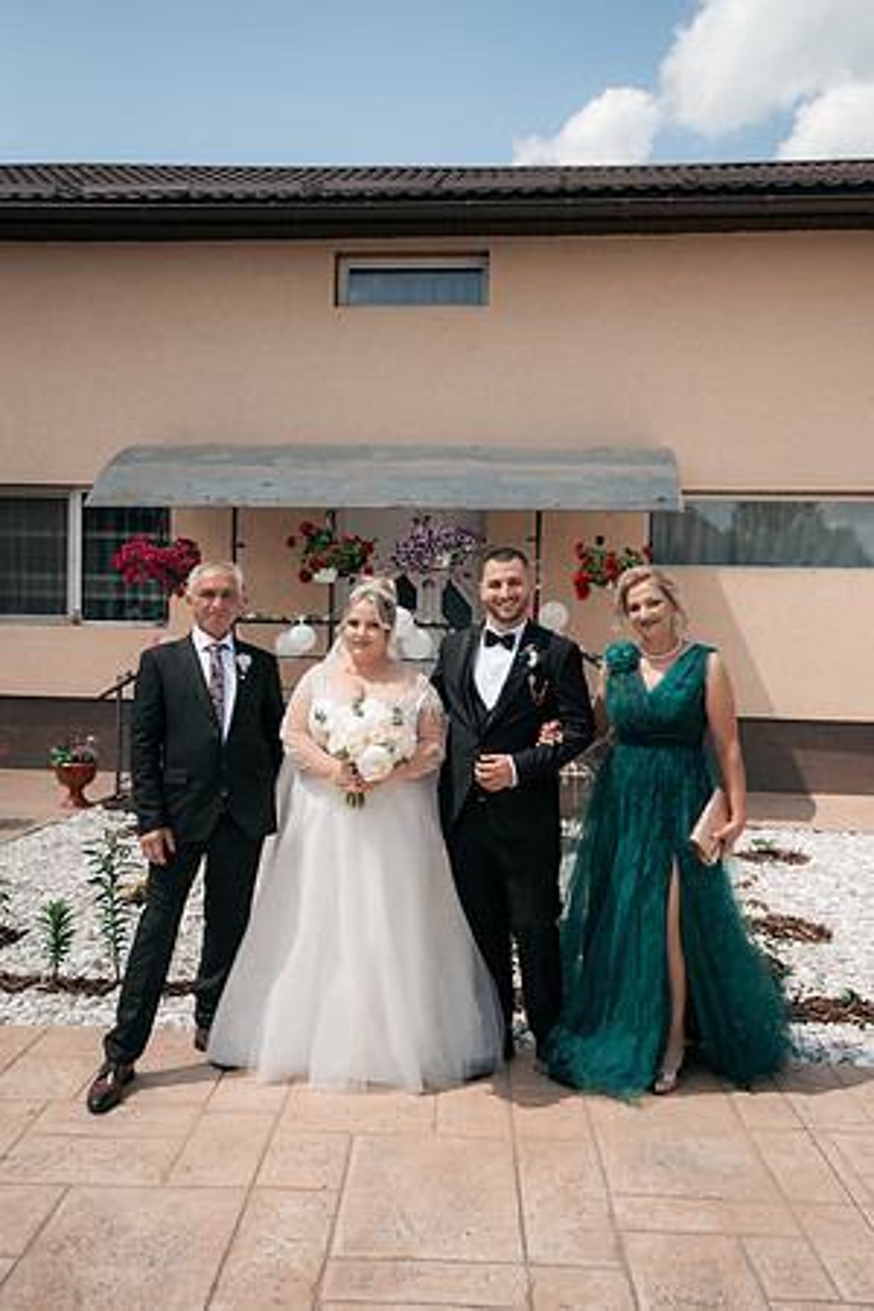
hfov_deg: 43.6
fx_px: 1092
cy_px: 656
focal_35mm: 30
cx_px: 437
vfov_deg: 61.9
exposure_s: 1/3200
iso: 320
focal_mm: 30
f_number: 3.2
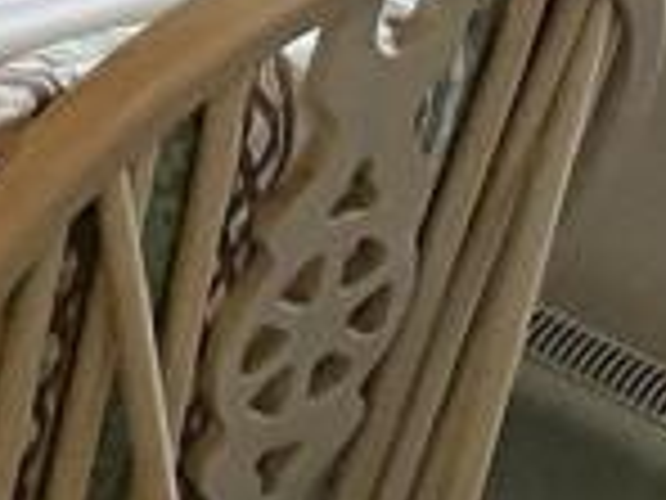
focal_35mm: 201
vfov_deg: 6.7
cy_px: -1000
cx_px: -999
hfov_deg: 8.8
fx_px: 3867
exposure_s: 1/50
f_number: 1.8
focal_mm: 3
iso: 100
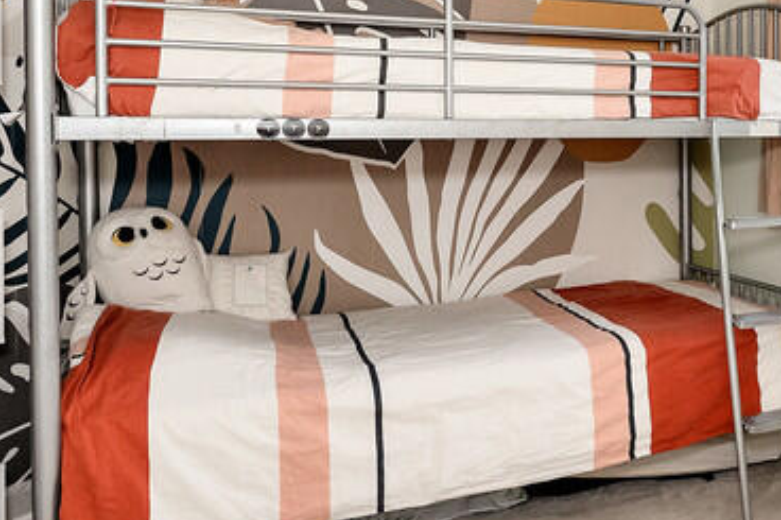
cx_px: 741
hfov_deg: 43.9
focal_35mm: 39
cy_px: 139
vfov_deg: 33.6
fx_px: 846
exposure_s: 1/125
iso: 800
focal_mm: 14
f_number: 6.3
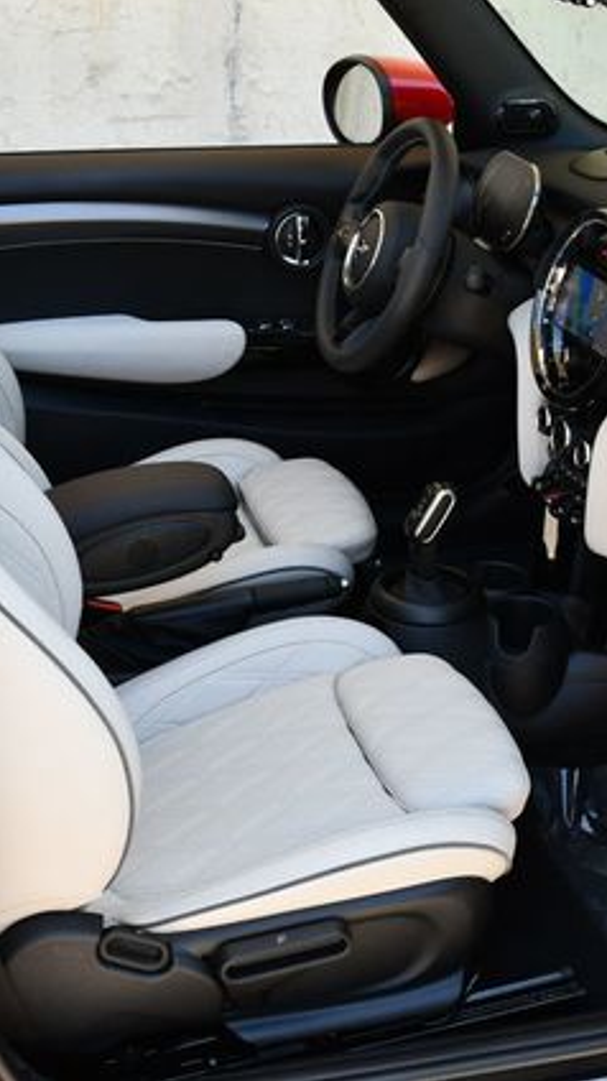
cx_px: 283
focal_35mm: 57
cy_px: 538
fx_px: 1634
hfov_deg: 21.0
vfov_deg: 36.6
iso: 400
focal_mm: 18
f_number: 5
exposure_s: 1/250
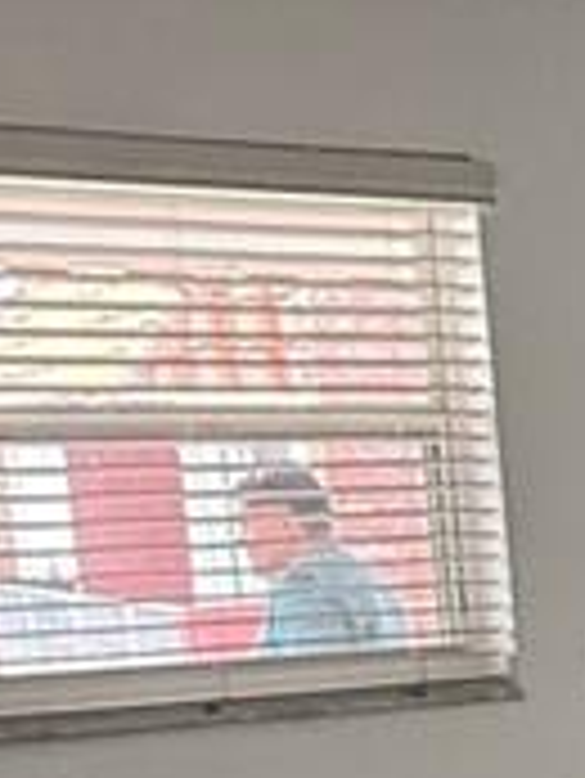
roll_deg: +1.3
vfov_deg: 19.3
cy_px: 881
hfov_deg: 13.2
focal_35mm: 97
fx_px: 2183
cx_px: 1156
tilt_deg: -10.1
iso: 250
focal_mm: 2.22
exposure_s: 1/120
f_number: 2.2
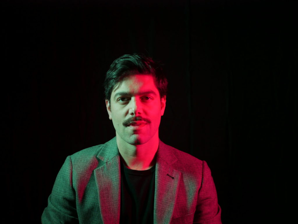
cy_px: 112
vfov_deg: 29.1
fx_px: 431
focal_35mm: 50
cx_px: 149
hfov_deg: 38.2
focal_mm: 25
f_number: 1.7
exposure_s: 1/160
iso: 800
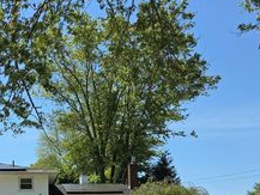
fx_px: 398
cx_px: 46
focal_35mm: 53
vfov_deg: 26.1
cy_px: 197
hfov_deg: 34.8
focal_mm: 6.3
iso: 80
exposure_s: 1/5296
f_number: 1.7
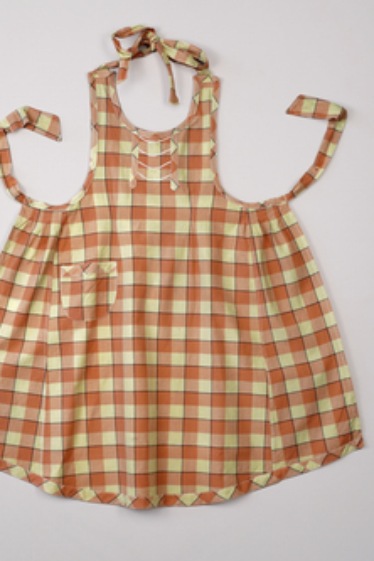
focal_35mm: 56
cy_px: 313
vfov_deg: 35.6
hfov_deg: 24.2
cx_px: 158
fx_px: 873
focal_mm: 32
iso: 320
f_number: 7.1
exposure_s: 1/50
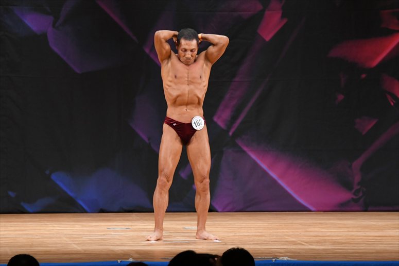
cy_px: 133
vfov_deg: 4.8
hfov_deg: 7.2
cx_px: 200
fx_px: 3157
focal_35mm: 285
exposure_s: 1/400
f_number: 5.6
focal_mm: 190
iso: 3200
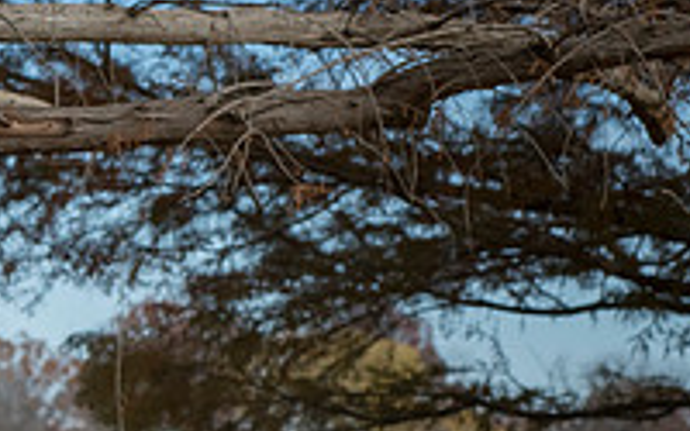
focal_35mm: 237
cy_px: 664
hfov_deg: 8.7
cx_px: -245
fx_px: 4457
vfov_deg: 5.5
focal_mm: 80
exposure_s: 1/640
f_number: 8
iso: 400
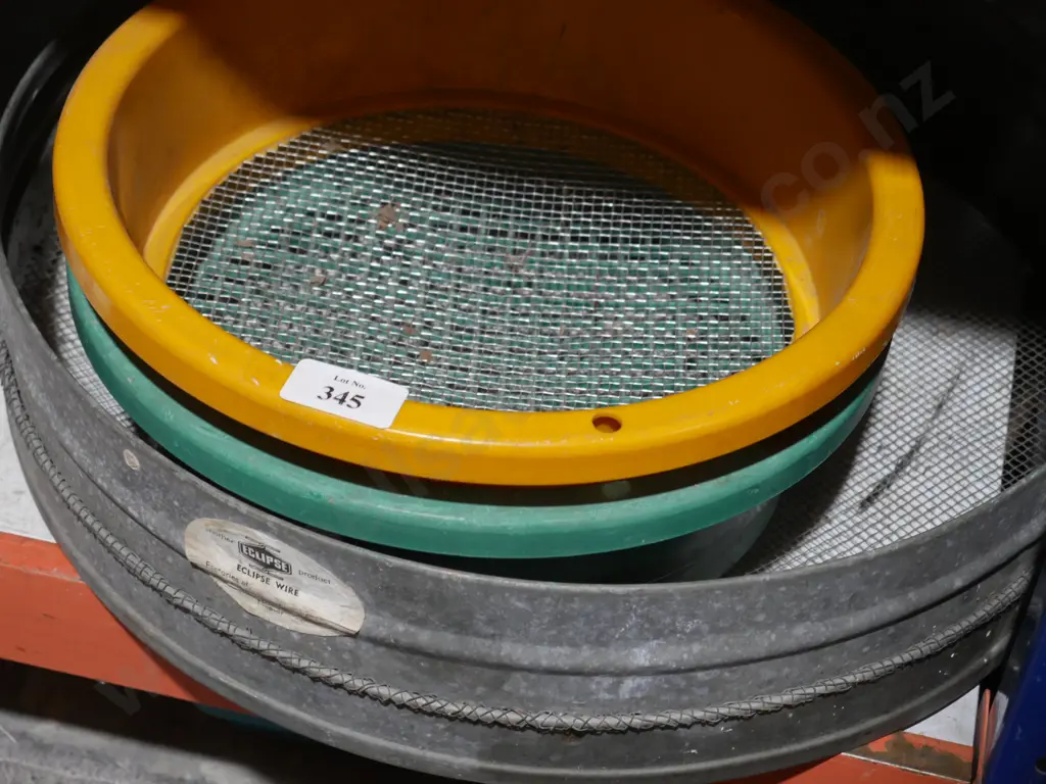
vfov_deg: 21.6
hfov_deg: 28.6
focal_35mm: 68
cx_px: 523
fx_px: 2055
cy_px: 392
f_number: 5.4
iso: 1000
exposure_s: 1/80
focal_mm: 34
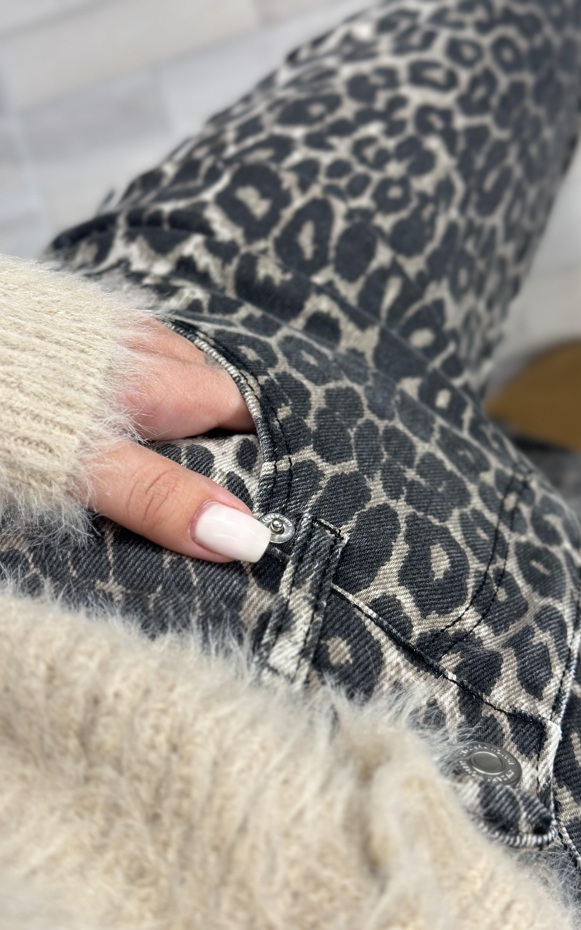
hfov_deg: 25.3
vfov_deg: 39.6
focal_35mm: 51
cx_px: 332
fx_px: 1292
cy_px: 465
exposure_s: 1/100
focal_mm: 6.86
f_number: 1.78
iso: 80
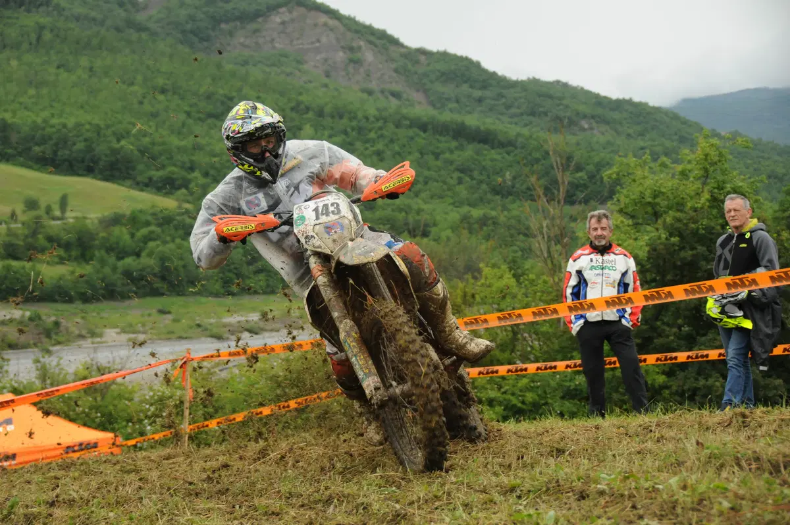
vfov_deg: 15.2
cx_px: 395
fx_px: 1973
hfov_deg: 22.6
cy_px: 262
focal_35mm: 90
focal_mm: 60
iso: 800
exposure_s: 1/800
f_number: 4.8
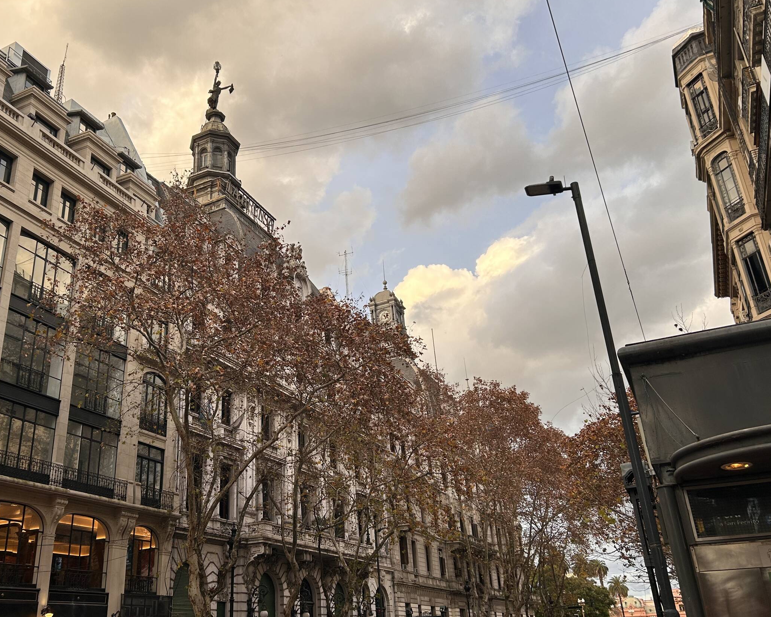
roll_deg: +2.8
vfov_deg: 45.8
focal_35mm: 32
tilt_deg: +24.0
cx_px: 316
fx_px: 730
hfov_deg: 55.3
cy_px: 318
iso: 50
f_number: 1.5
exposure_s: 1/775
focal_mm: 5.7
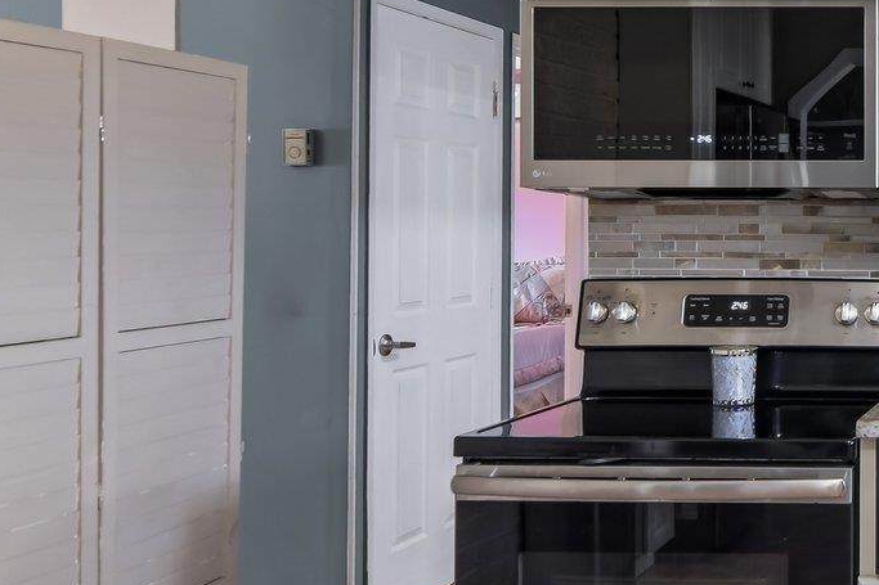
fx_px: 1172
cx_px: 1057
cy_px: 220
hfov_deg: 33.4
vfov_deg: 28.0
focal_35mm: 48
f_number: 9
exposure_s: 1/6
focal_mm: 16
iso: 250
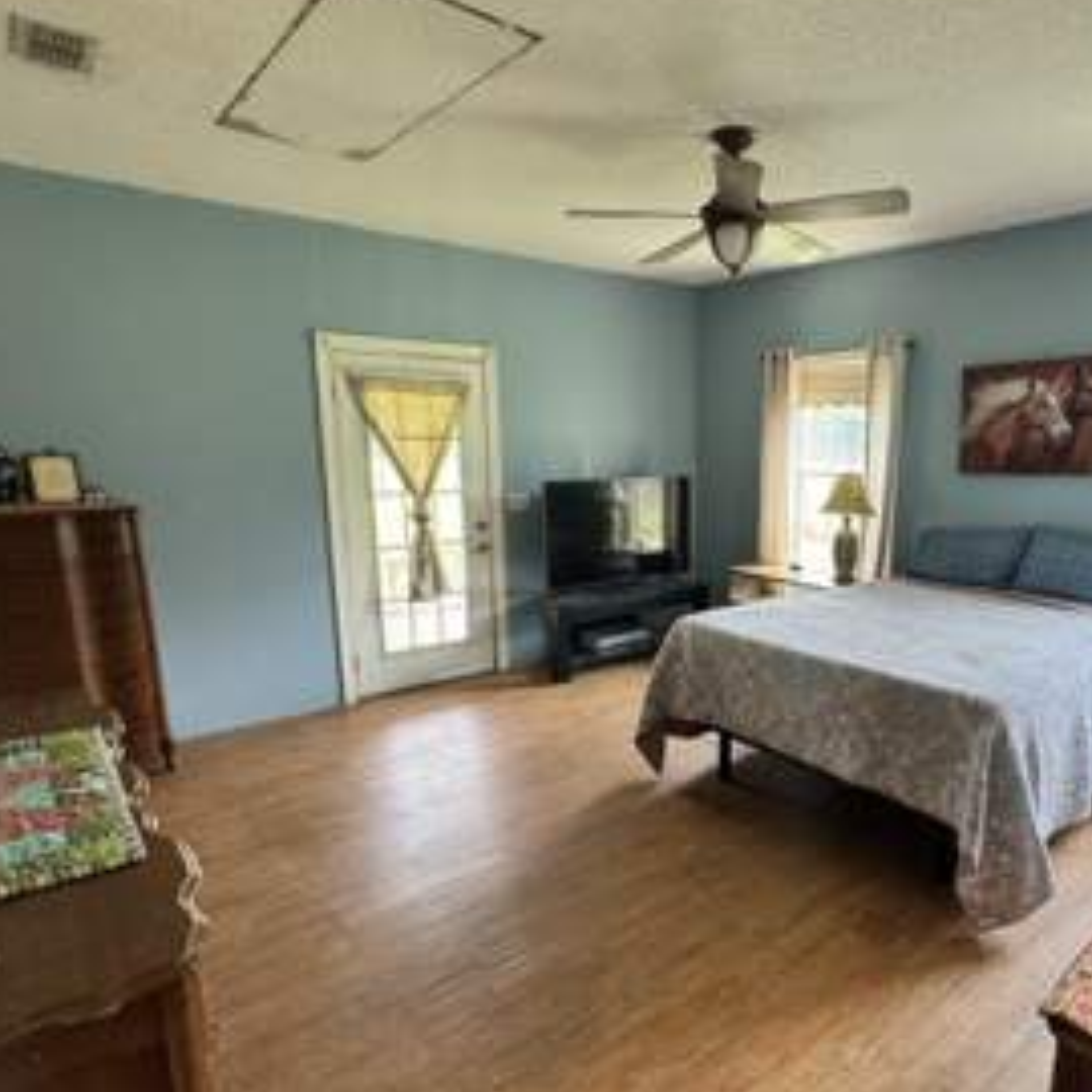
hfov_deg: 68.5
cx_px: 688
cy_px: 601
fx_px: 785
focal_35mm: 22
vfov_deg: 69.5
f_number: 2.2
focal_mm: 2.22
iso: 160
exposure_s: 1/120
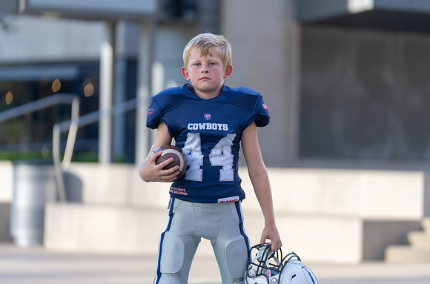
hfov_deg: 12.0
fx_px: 2043
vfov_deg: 7.9
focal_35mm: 172
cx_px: 225
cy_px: 134
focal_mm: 159
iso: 100
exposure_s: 1/400
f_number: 2.8
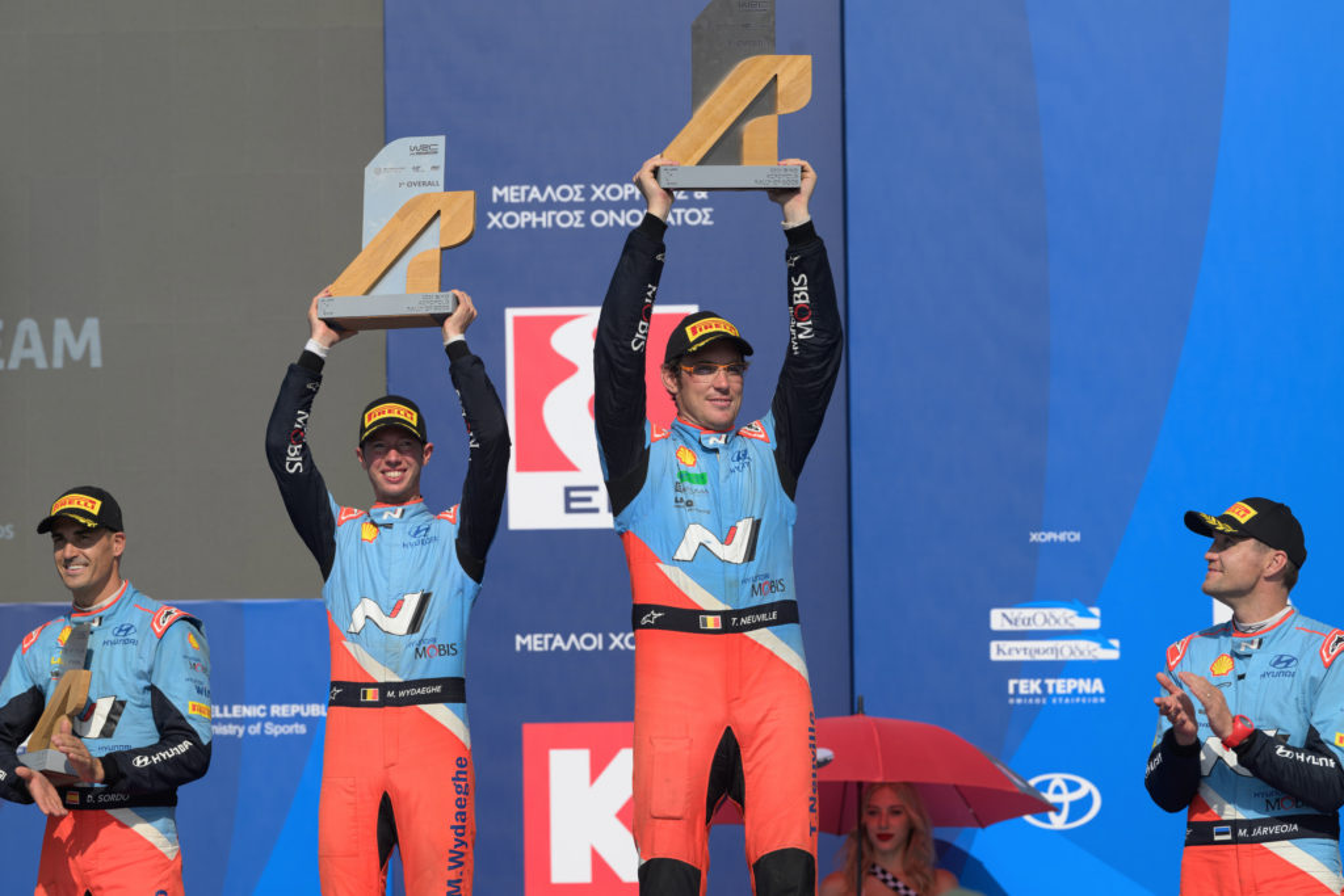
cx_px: 672
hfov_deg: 11.4
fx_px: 6720
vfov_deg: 7.6
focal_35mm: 180
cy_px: 448
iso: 64
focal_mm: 180
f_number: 6.3
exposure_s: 1/500
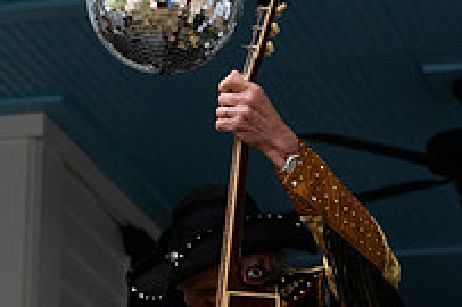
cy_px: 391
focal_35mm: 193
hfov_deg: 10.7
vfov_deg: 7.0
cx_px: 209
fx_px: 2475
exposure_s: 1/250
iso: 1250
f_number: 4
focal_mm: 58
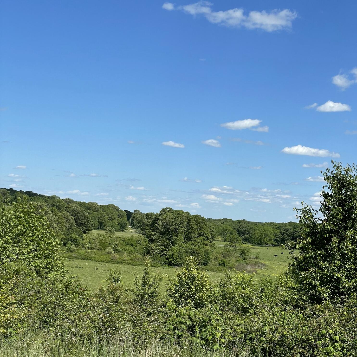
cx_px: 180
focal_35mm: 62
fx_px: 723
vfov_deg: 27.7
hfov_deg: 27.7
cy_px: 187
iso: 25
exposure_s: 1/2179
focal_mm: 6
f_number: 2
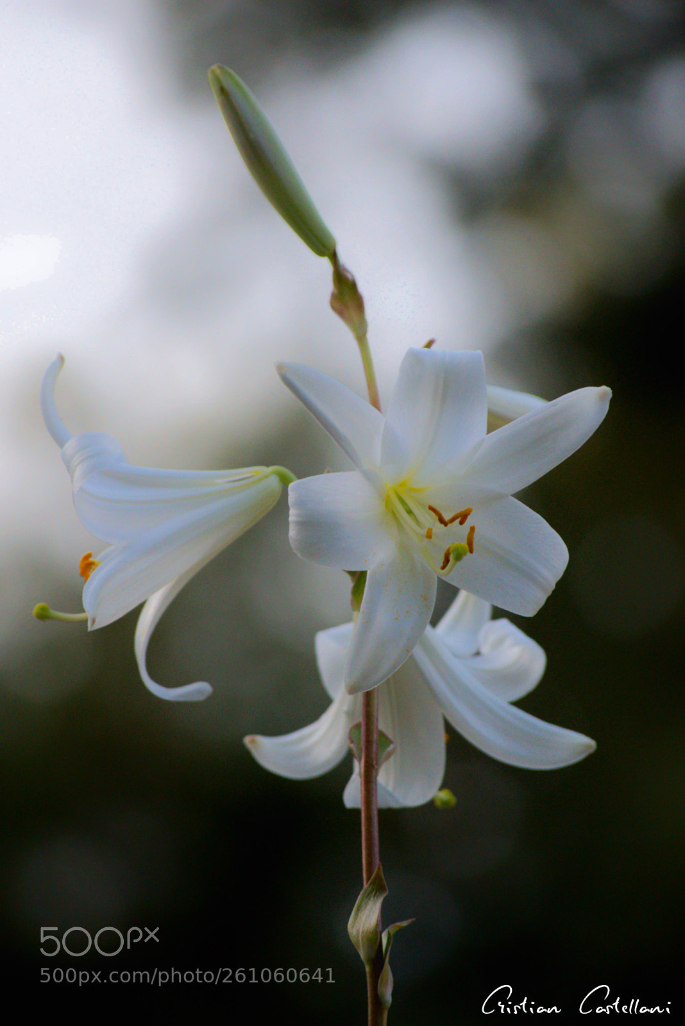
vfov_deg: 7.2
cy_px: 513
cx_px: 342
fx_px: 8127
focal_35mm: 285
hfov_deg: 4.8
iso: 1600
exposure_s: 1/1600
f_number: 5.6
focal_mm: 190
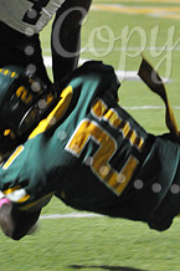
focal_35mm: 505
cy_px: 41
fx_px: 3793
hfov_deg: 2.7
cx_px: 175
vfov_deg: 4.1
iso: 6400
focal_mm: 190
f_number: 5.6
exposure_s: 1/200
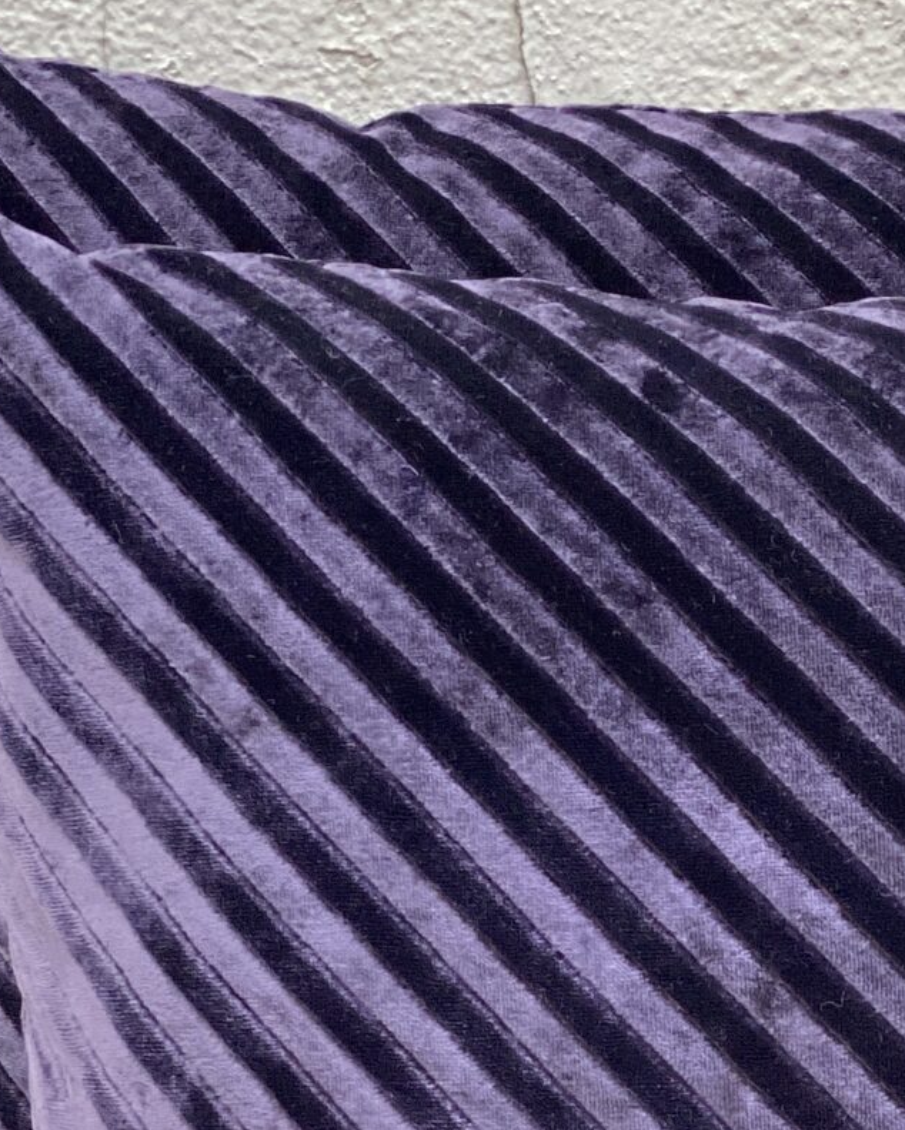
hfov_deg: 9.3
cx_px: 1008
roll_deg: +0.3
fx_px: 5489
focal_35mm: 164
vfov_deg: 11.6
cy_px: 1204
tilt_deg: -22.5
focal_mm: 6
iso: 250
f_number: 2
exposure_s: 1/122
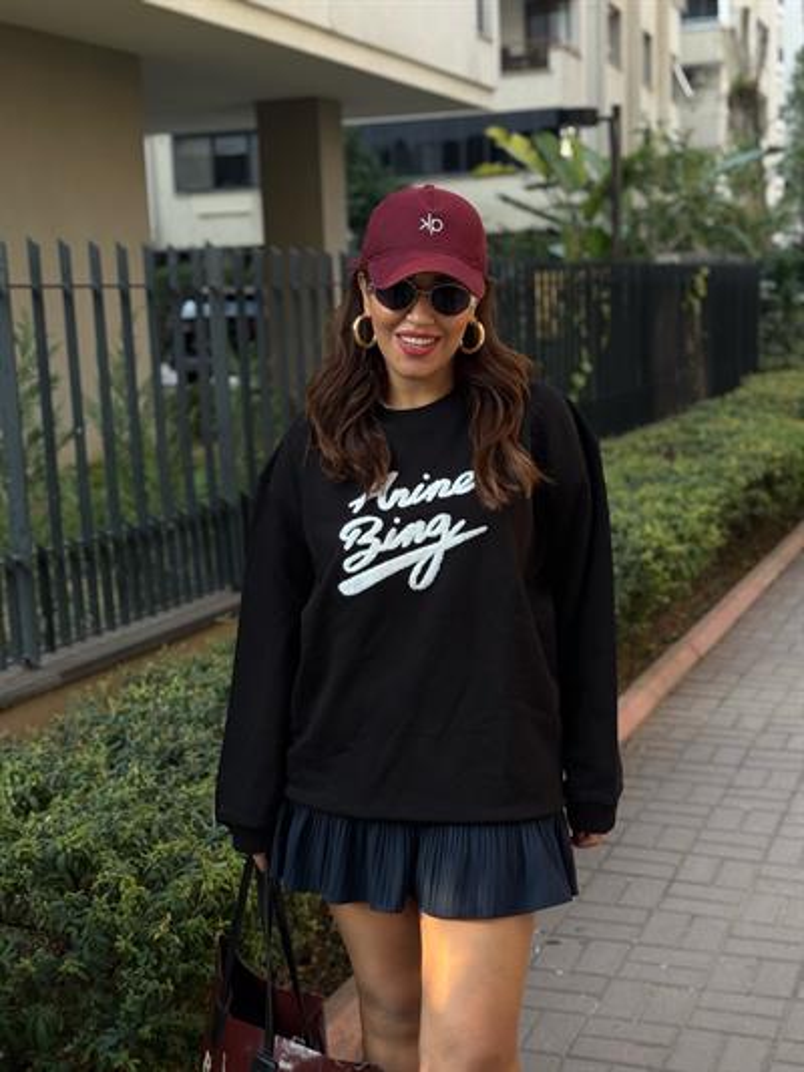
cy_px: 536
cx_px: 402
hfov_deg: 30.3
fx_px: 1486
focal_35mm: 48
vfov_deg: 39.6
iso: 100
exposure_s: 1/527
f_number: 1.78
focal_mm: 6.76
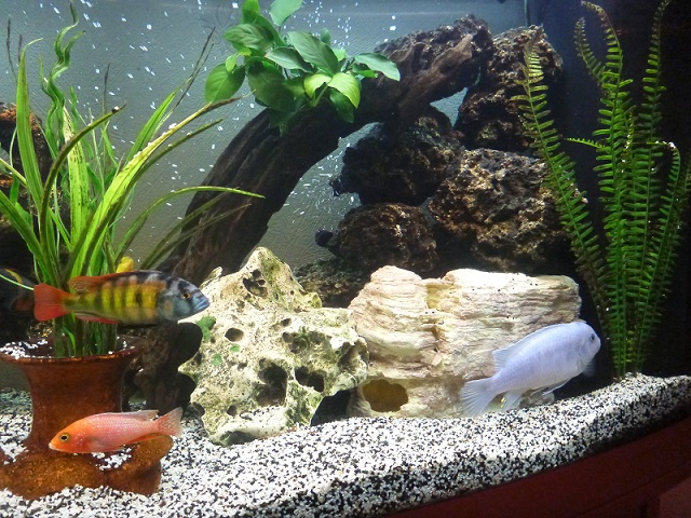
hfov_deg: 63.4
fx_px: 559
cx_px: 346
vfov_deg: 49.7
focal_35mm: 28
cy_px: 259
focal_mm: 4.9
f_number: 3.3
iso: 800
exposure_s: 1/60
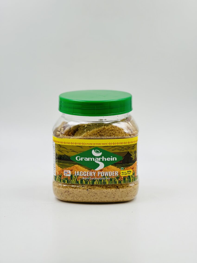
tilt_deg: -10.4
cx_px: 98
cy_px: 132
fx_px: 584
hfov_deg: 19.1
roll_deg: -0.6
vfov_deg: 25.3
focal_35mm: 77
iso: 25
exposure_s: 1/100
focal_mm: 9
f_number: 2.8
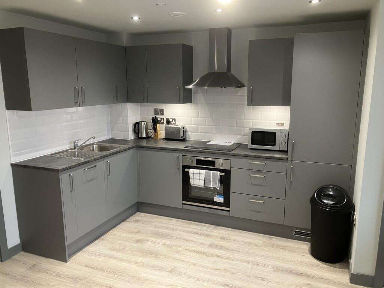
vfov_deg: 49.7
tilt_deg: -11.9
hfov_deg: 63.4
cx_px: 192
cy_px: 144
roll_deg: +0.4
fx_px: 311
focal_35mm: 28
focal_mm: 3.99
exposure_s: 1/60
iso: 160
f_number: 1.8
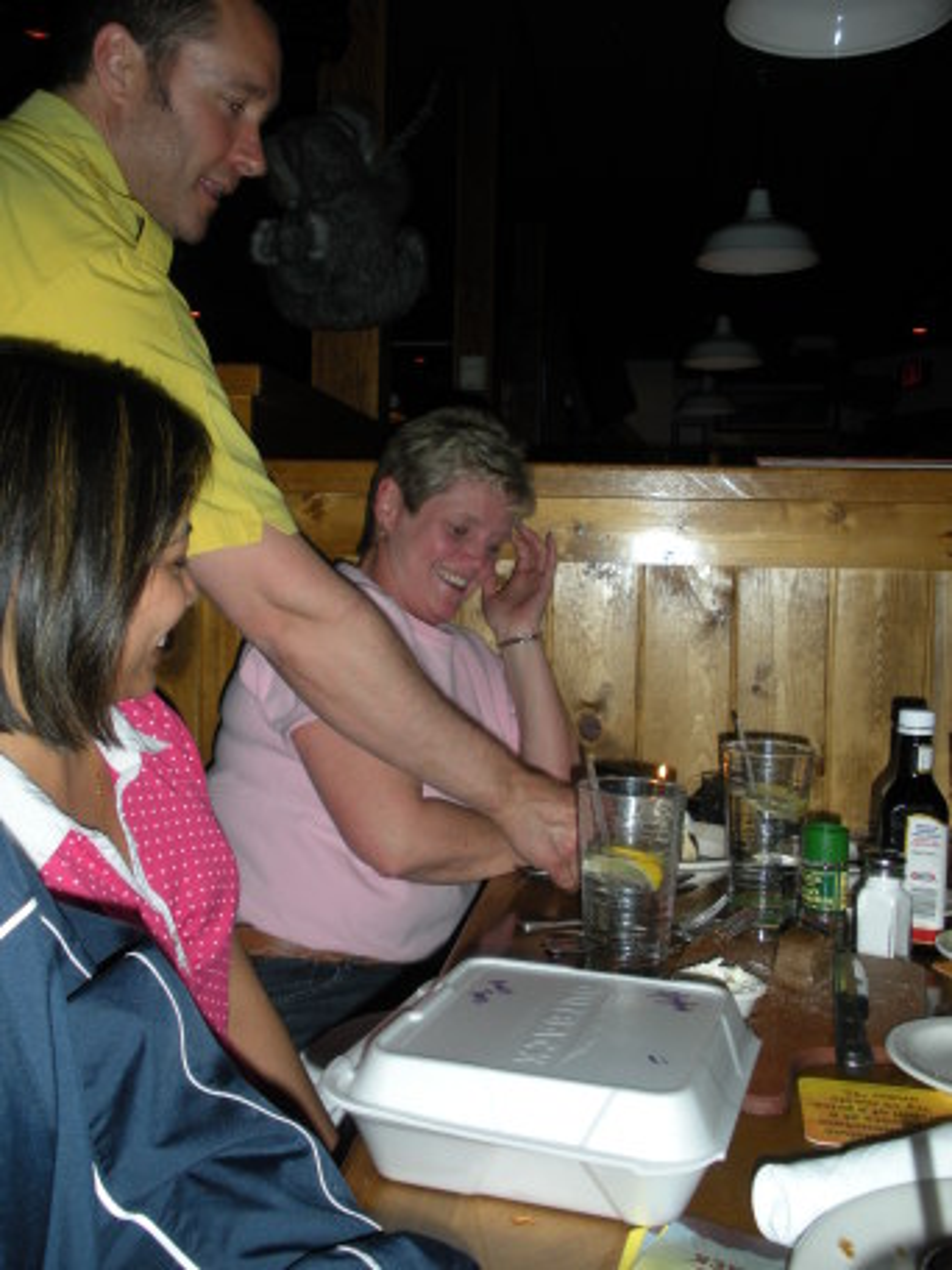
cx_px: 476
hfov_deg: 39.7
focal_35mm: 36
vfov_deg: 51.4
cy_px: 635
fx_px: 1320
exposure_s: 1/60
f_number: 3.5
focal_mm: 6.3
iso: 79
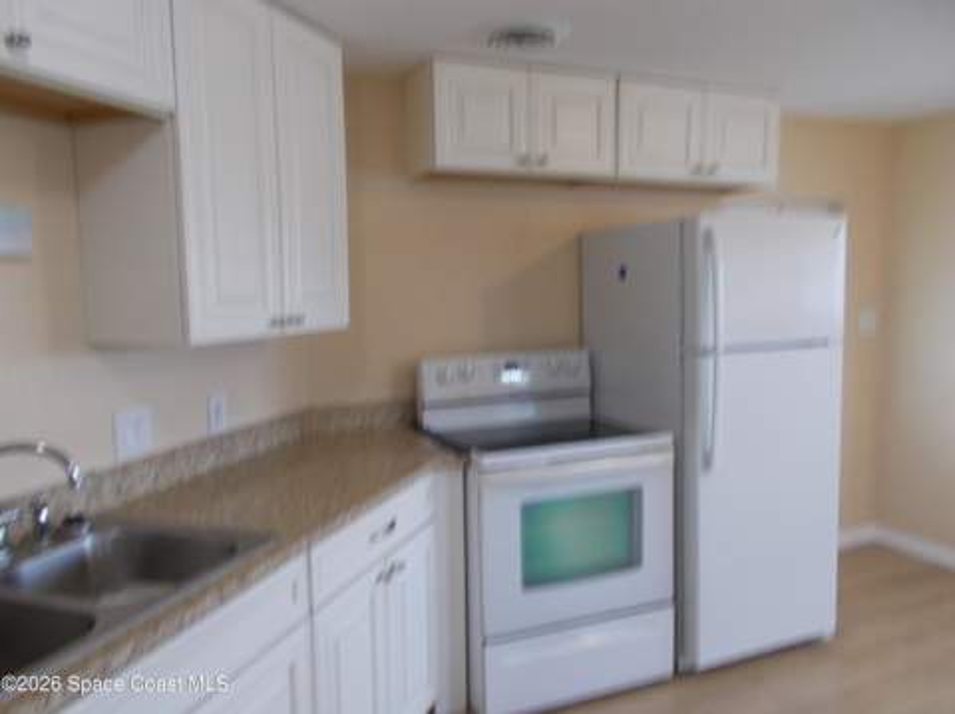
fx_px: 717
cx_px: 478
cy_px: 357
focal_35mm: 26
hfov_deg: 67.4
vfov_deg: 53.0
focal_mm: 4.6
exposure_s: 1/25
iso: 140
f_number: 3.2
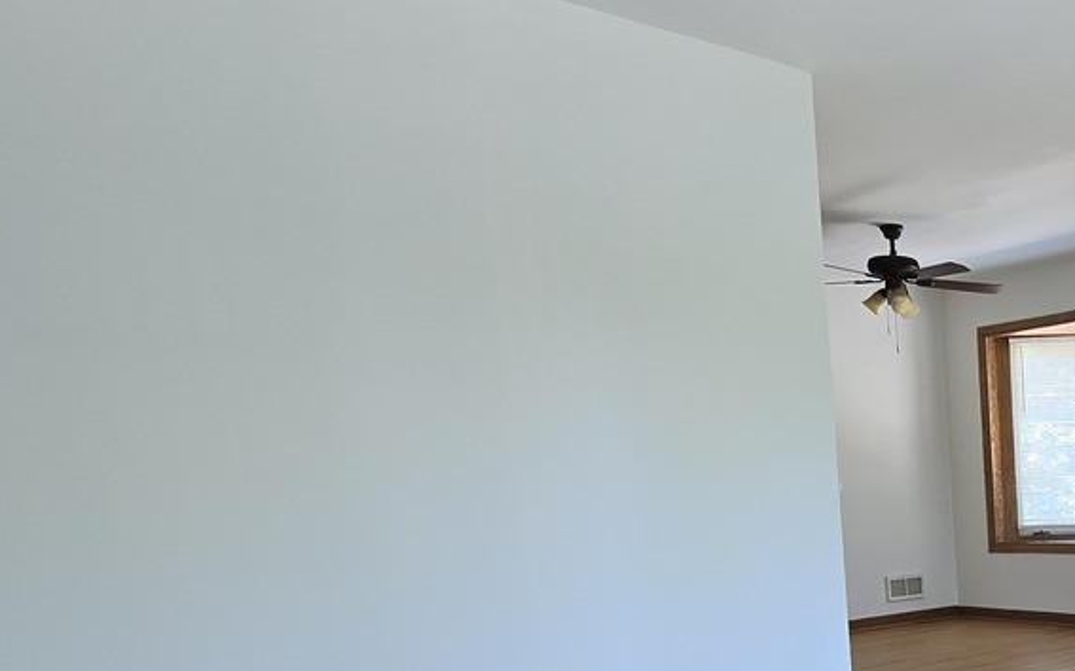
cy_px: 658
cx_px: 1103
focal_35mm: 35
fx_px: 1025
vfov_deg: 33.4
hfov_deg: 45.5
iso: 160
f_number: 2.2
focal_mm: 2.2
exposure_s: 1/60
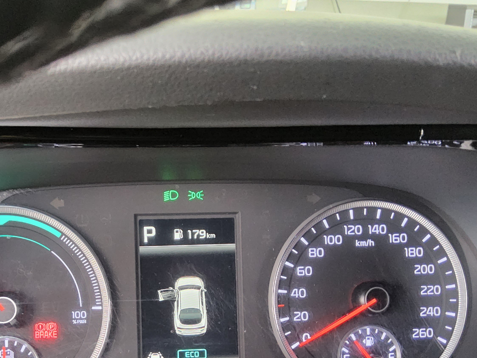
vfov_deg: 30.8
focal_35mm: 46
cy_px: 280
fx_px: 634
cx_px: 146
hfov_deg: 40.5
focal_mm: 3.08
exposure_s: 1/50
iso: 640
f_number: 2
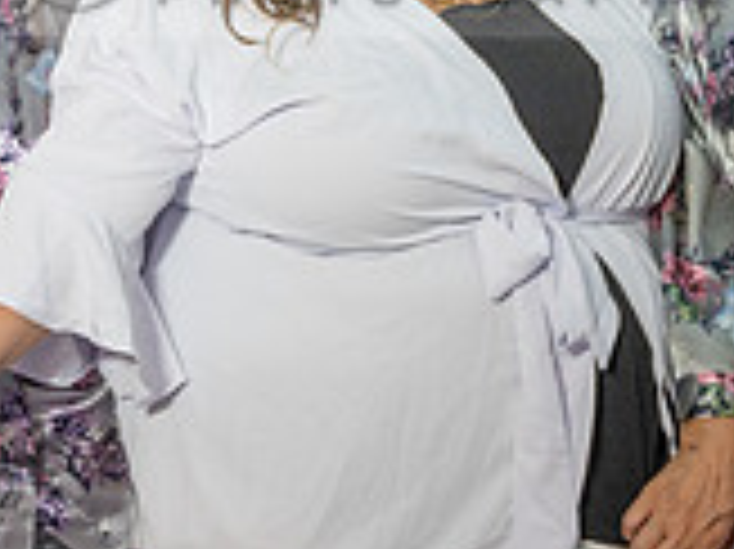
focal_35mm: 106
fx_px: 2246
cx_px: 383
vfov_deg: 13.6
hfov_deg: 18.6
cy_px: -70
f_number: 2.8
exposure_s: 1/80
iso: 800
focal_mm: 31
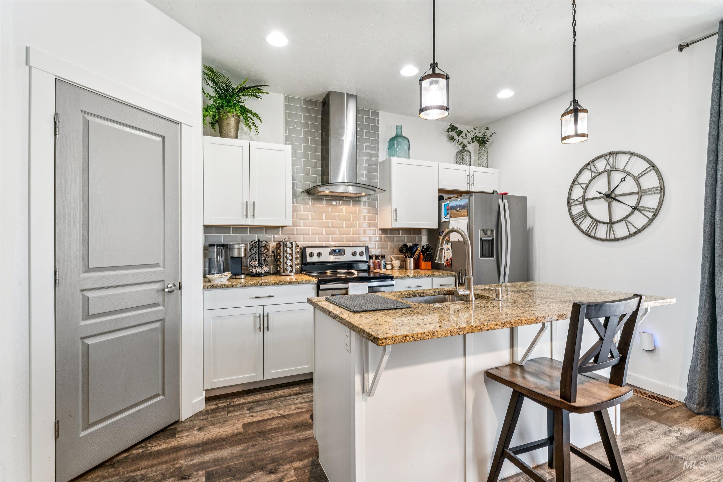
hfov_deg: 92.9
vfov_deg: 70.1
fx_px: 343
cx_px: 362
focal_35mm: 17
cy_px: 241
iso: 400
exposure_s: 1/6
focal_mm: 17.1
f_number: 13
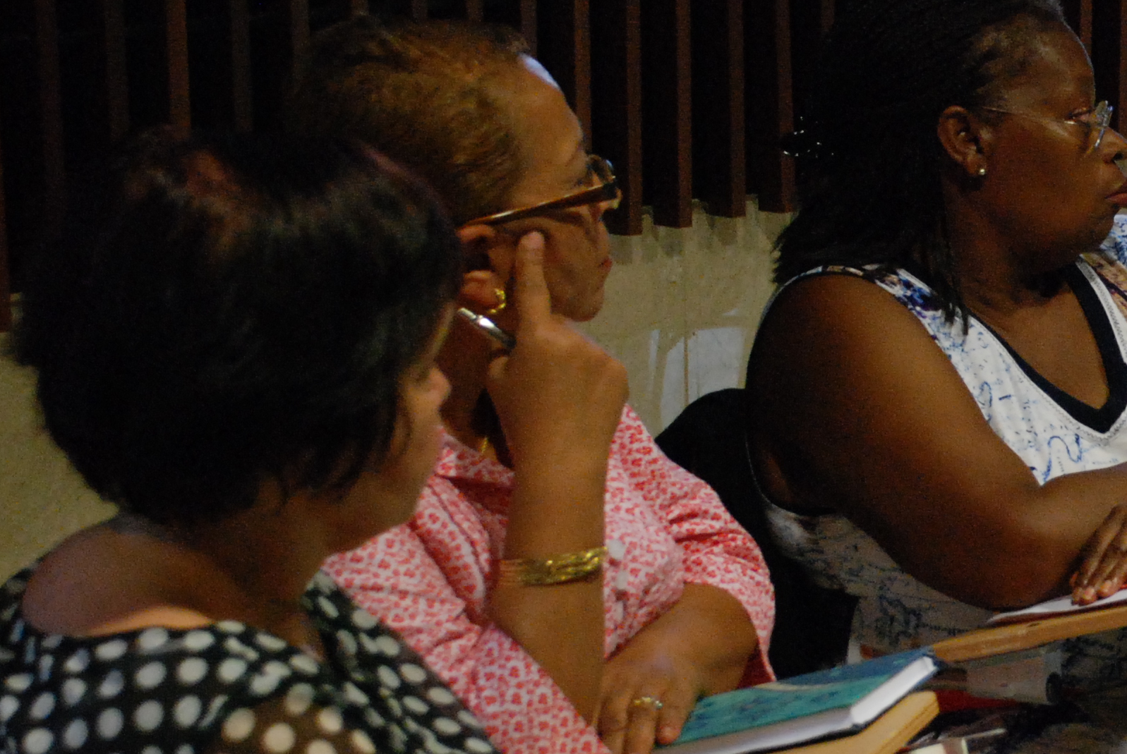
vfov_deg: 8.6
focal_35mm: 160
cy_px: 508
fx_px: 5015
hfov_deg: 12.6
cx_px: 1282
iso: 1000
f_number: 4.8
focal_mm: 44
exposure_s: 1/30
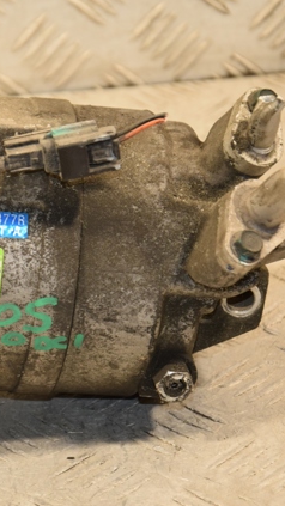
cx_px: -13
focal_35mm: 190
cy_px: 254
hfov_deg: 6.4
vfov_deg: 11.3
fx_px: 2552
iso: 800
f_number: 5.3
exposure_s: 1/100
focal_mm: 80
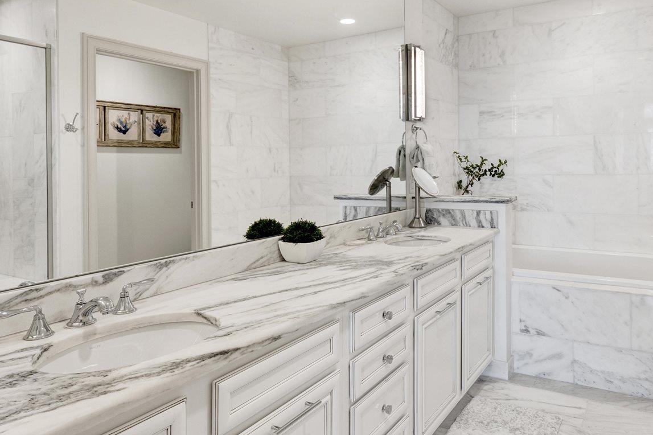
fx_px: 470
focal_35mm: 26
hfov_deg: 68.7
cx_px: 401
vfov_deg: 49.2
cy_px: 159
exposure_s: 1/3
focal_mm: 14.5
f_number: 11
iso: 500
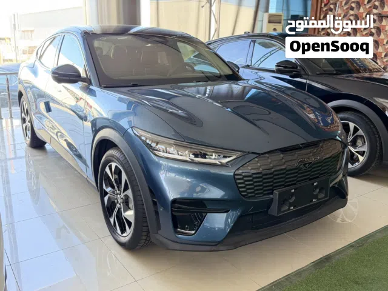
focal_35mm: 24
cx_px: 194
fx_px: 269
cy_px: 146
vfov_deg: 56.8
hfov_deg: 71.6
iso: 200
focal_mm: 6.76
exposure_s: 1/79
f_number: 1.78
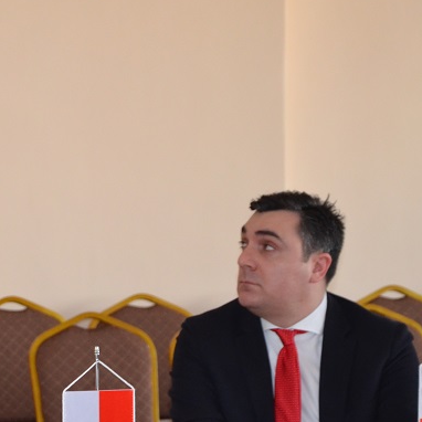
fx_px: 2579
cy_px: 244
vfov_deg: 9.4
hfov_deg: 9.3
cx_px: 17
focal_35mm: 187
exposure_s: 1/60
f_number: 5.3
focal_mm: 70
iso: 1600
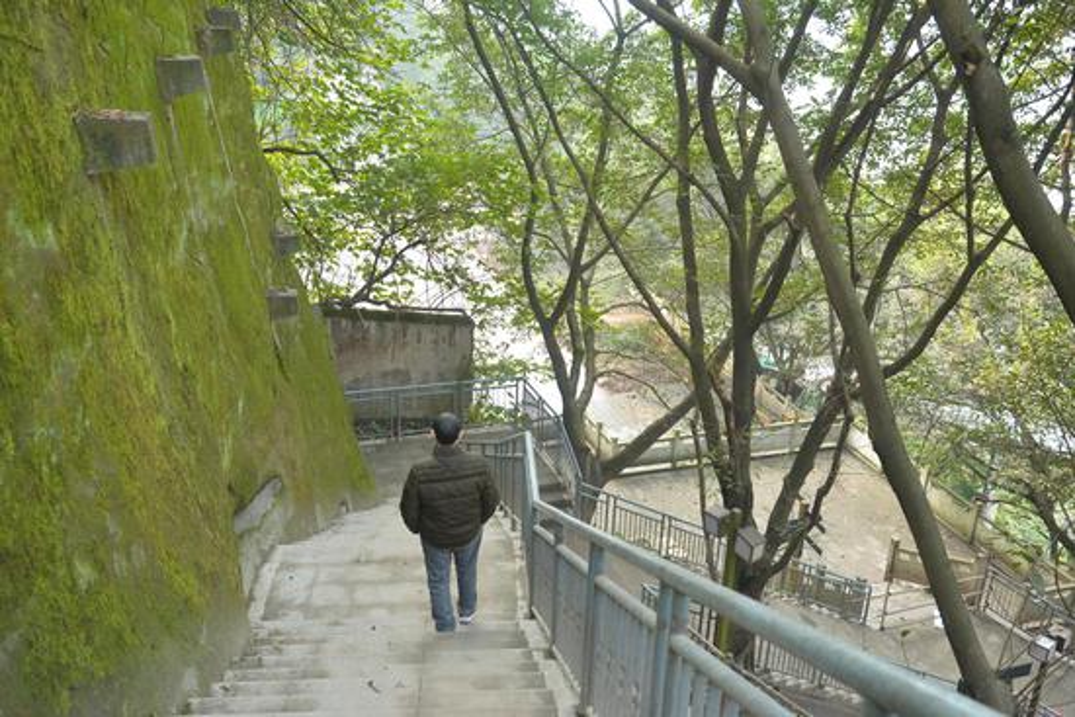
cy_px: 358
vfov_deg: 37.9
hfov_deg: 54.4
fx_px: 1045
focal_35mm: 35
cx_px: 538
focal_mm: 35
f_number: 5.6
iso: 1250
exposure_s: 1/200
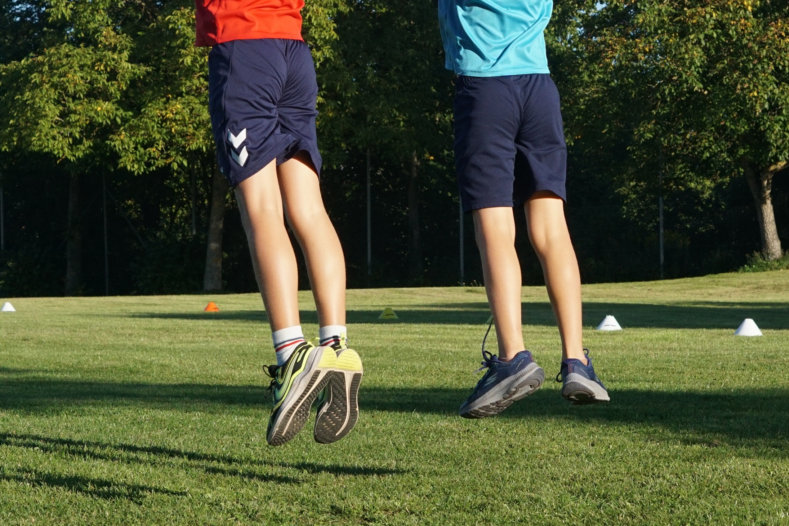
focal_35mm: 137
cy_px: 78
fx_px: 3002
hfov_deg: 15.0
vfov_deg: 10.0
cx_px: 502
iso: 400
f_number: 7.1
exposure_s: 1/800
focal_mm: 50
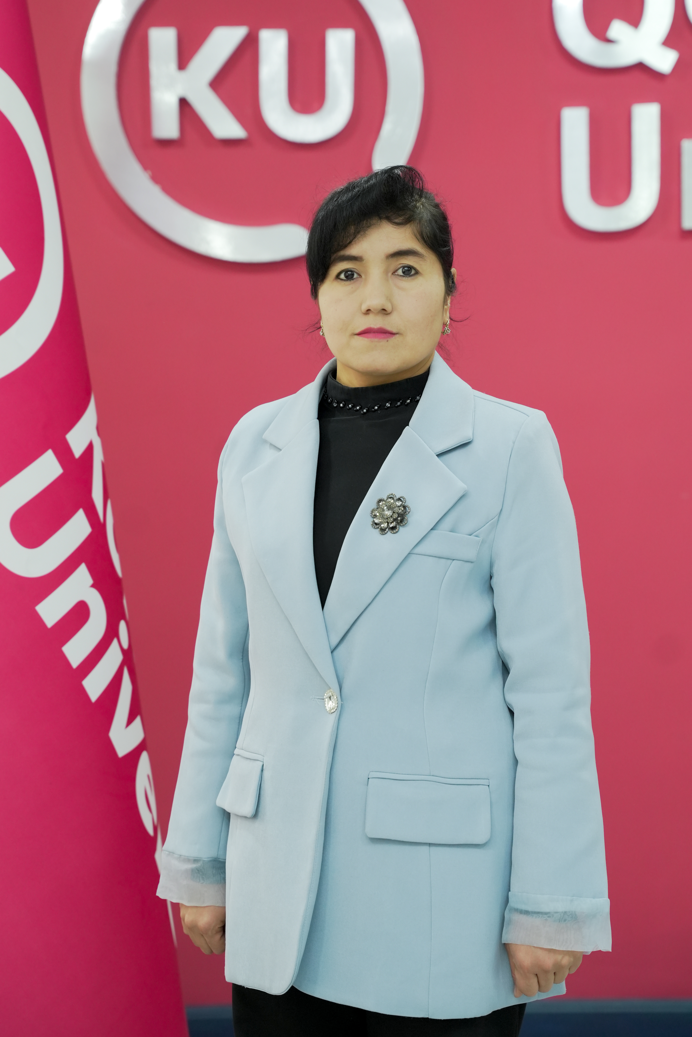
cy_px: 518
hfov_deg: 21.3
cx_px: 346
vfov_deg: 31.5
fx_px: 1839
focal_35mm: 64
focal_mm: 63.8
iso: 1250
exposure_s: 1/200
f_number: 3.5
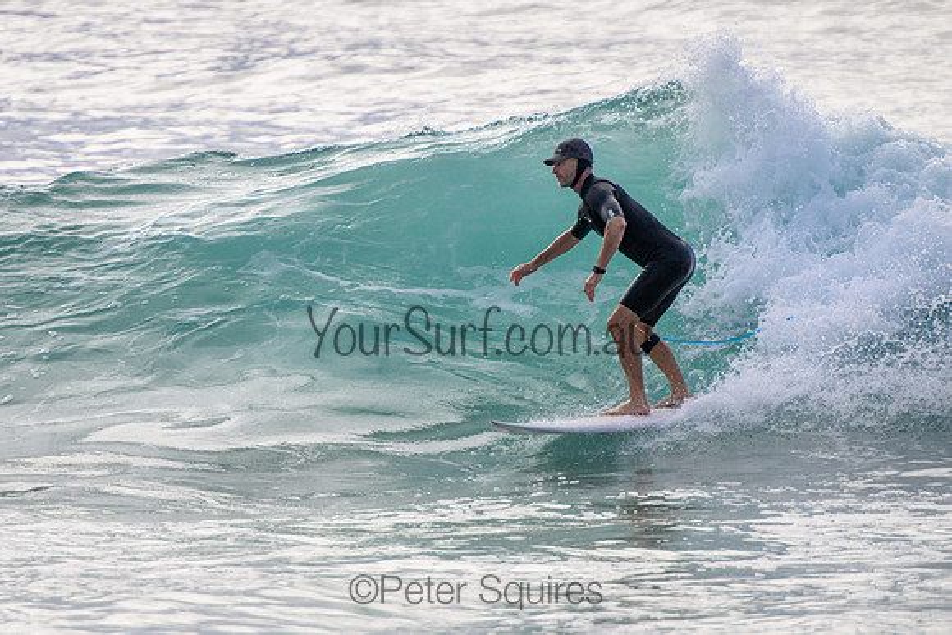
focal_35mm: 550
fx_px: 14552
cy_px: 349
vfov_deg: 2.5
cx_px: 300
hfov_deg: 3.7
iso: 250
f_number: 5.6
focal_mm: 400
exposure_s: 1/2000
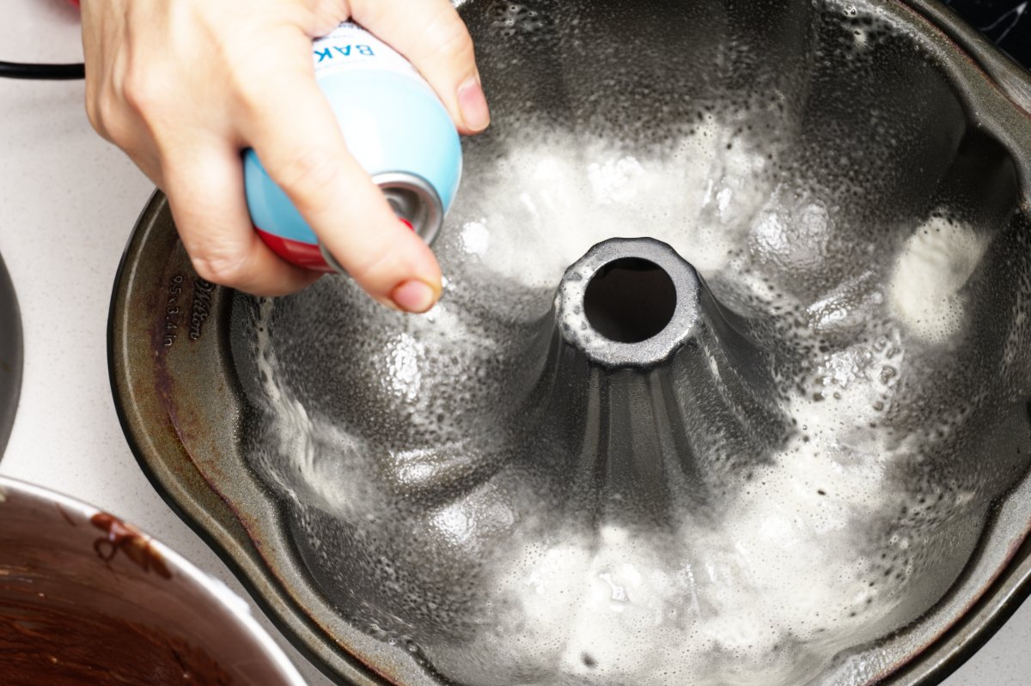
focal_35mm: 58
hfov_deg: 34.5
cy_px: 343
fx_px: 1660
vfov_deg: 23.4
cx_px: 516
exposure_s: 1/25
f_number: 11
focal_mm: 58
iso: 100
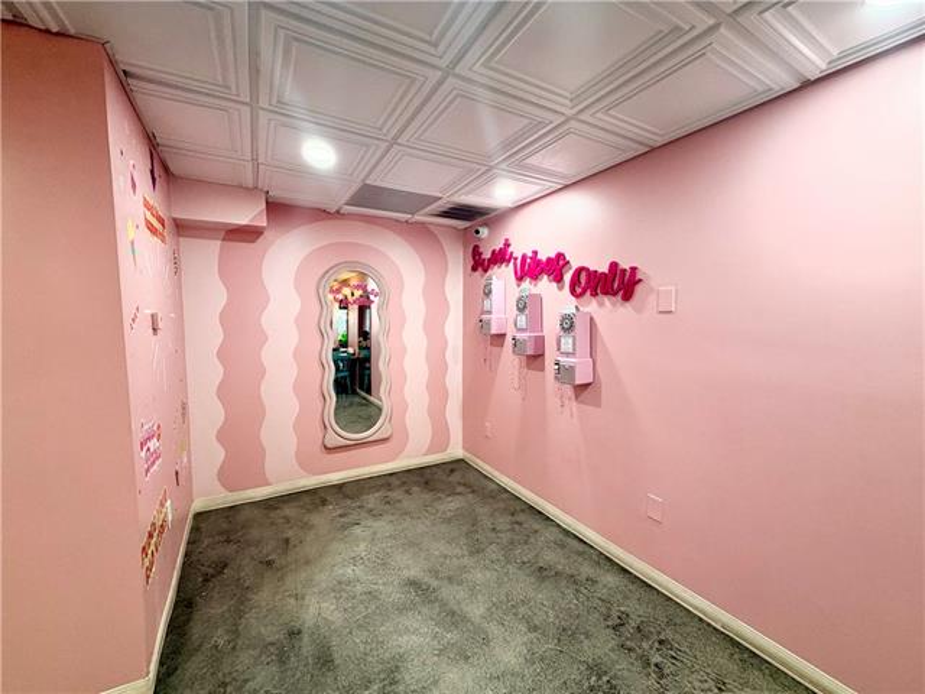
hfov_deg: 102.1
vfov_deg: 85.7
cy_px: 347
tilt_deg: -4.2
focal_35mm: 14
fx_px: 374
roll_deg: +0.0
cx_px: 462
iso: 160
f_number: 2.2
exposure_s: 1/60
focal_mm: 2.22
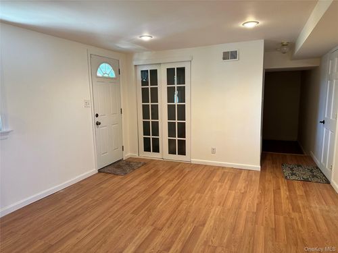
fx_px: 234
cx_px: 169
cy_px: 126
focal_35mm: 24
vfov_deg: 56.8
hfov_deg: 71.6
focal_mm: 6.86
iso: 320
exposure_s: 1/60
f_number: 1.78
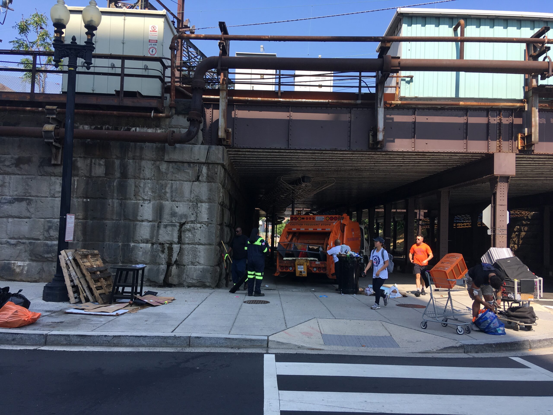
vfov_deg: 48.2
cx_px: 276
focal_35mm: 29
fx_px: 463
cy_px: 208
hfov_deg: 61.7
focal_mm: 4.15
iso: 25
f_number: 2.2
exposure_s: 1/646
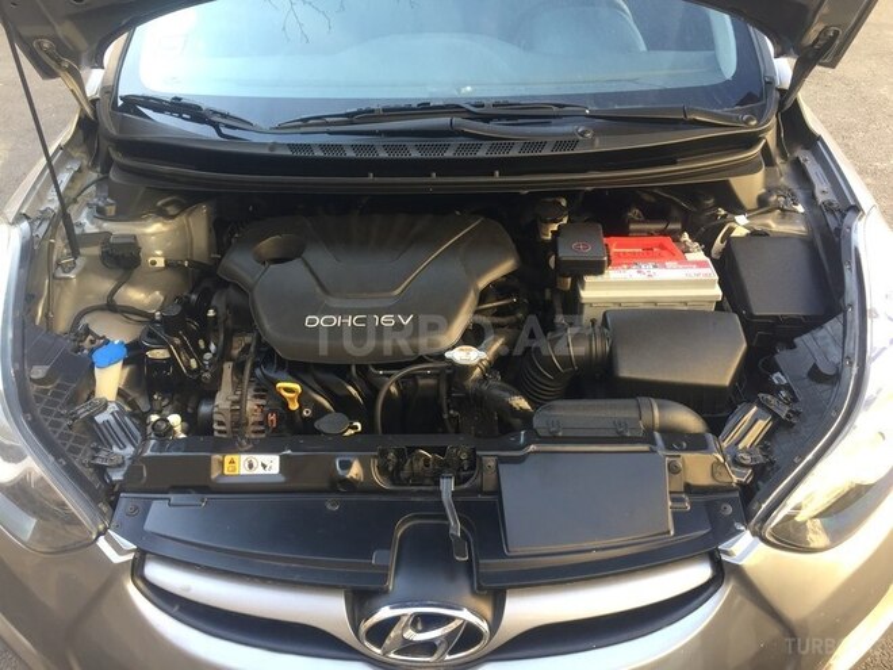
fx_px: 748
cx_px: 446
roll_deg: -0.6
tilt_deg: -35.7
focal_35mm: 29
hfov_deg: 61.7
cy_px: 335
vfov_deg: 48.2
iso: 50
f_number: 2.2
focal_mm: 4.15
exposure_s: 1/100
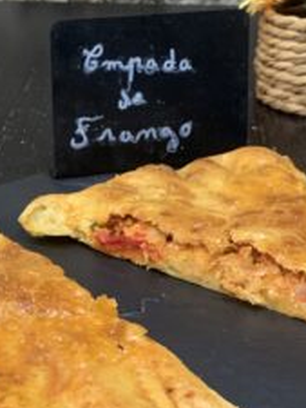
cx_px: 24
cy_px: 211
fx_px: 907
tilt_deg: -21.1
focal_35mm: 77
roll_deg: +1.7
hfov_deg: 18.8
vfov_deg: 25.3
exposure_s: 1/33
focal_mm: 4.25
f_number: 1.8
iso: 320
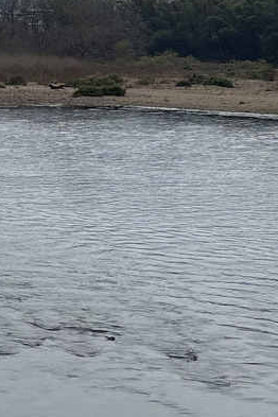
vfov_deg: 17.4
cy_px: -131
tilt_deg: +8.2
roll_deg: +0.4
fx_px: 1274
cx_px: -258
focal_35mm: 110
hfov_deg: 11.4
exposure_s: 1/2075
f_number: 1.6
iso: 50
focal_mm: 5.96
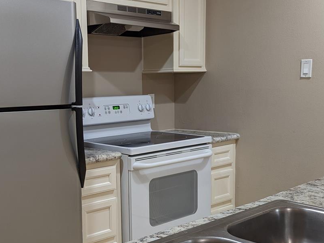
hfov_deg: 40.8
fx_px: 430
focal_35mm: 46
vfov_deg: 31.5
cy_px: 136
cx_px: 115
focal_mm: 6.81
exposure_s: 1/40
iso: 101
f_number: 1.85
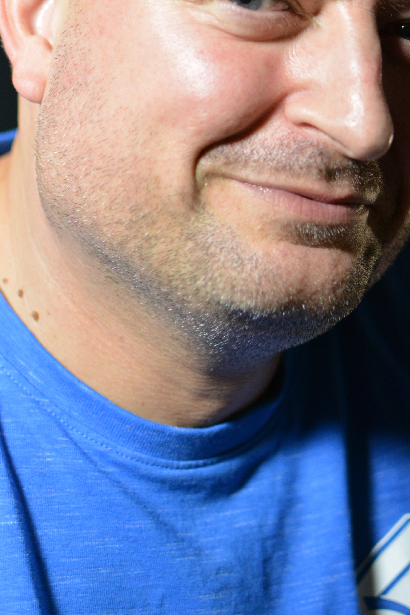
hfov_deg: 14.4
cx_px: 227
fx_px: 1621
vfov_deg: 21.1
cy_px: 89
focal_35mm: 95
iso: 1250
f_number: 2
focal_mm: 35
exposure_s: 1/320
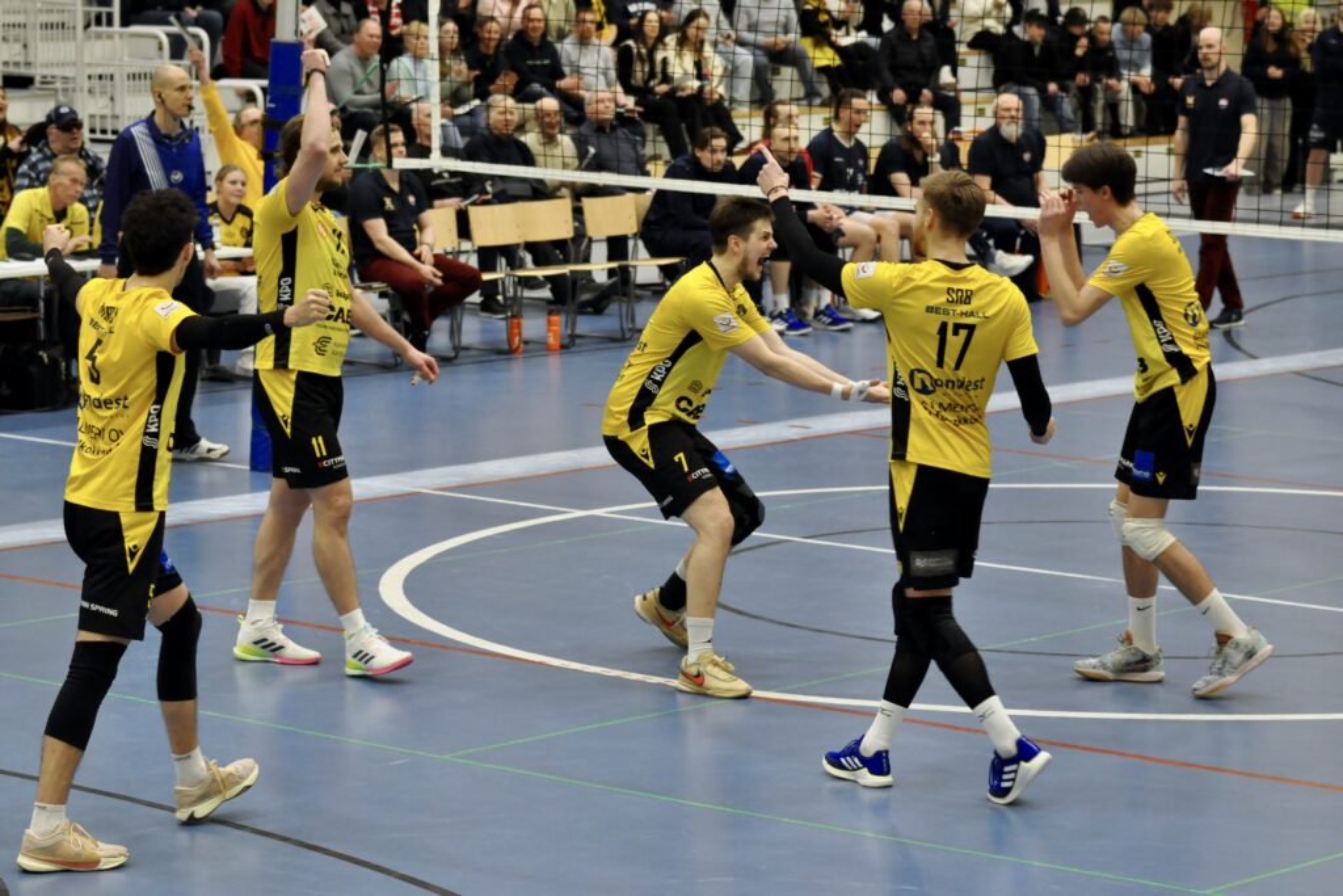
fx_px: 4589
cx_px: 672
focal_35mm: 123
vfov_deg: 11.1
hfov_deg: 16.7
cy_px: 448
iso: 1600
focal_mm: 82
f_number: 4
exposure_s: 1/200
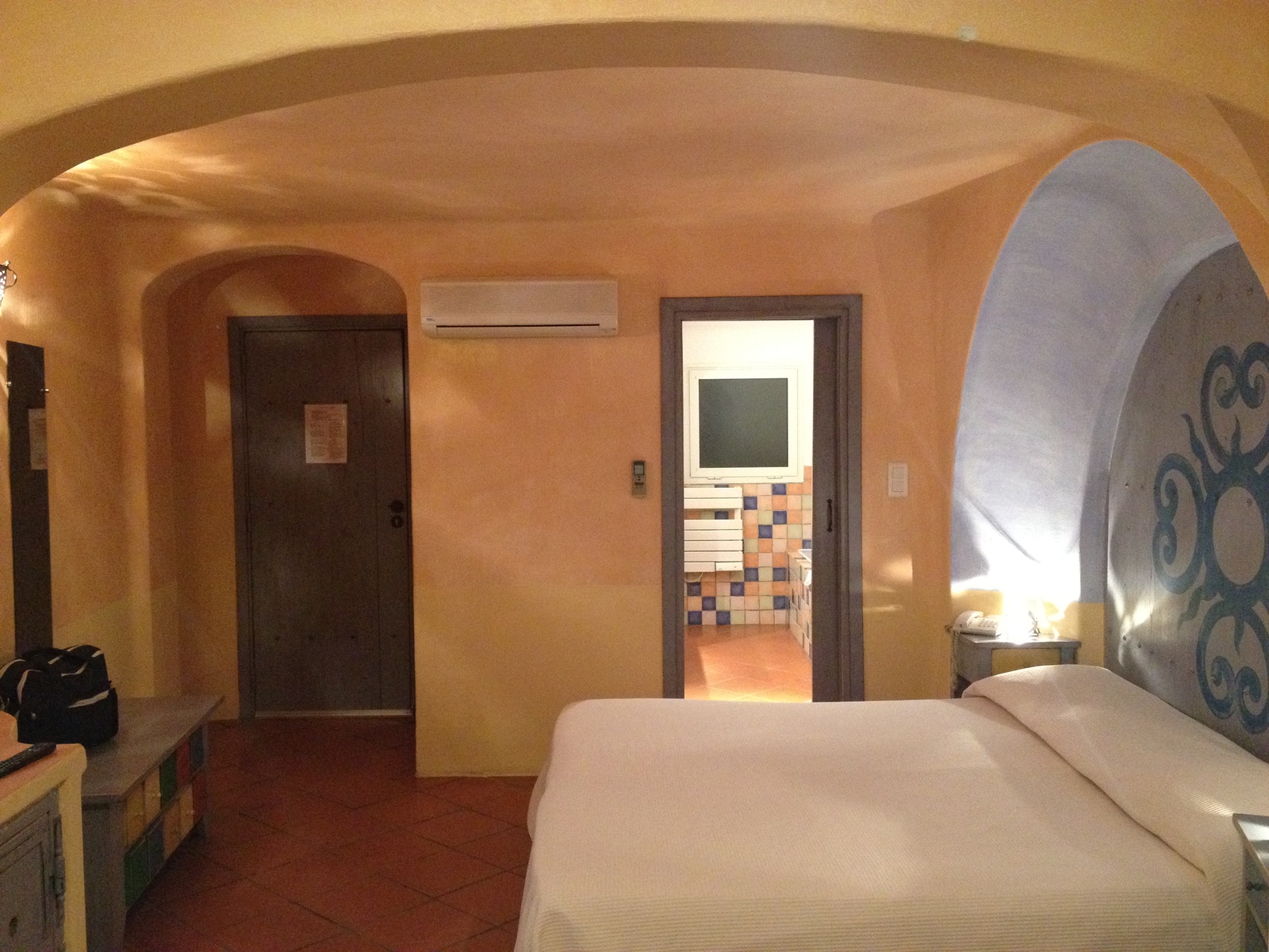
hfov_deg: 52.6
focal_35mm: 35
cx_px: 634
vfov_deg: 40.7
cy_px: 476
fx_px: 1283
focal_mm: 4.28
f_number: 2.4
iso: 500
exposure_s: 1/15
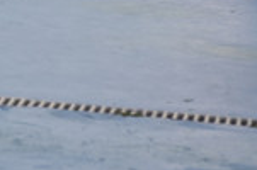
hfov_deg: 8.7
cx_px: -146
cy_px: -110
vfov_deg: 5.8
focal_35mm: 232
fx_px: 1653
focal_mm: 70
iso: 500
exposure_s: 1/1250
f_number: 4.5
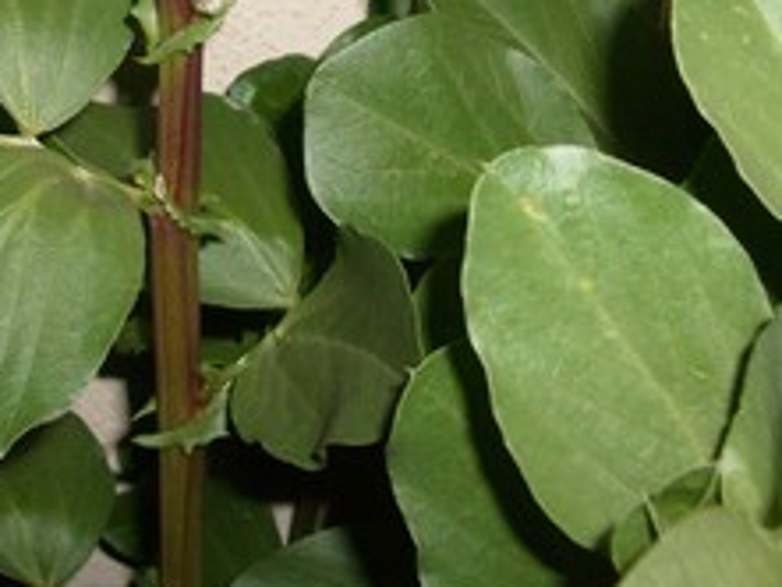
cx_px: 175
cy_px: 44
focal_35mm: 71
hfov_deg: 26.9
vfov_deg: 20.3
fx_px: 1605
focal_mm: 5.8
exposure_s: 1/60
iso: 200
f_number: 2.6
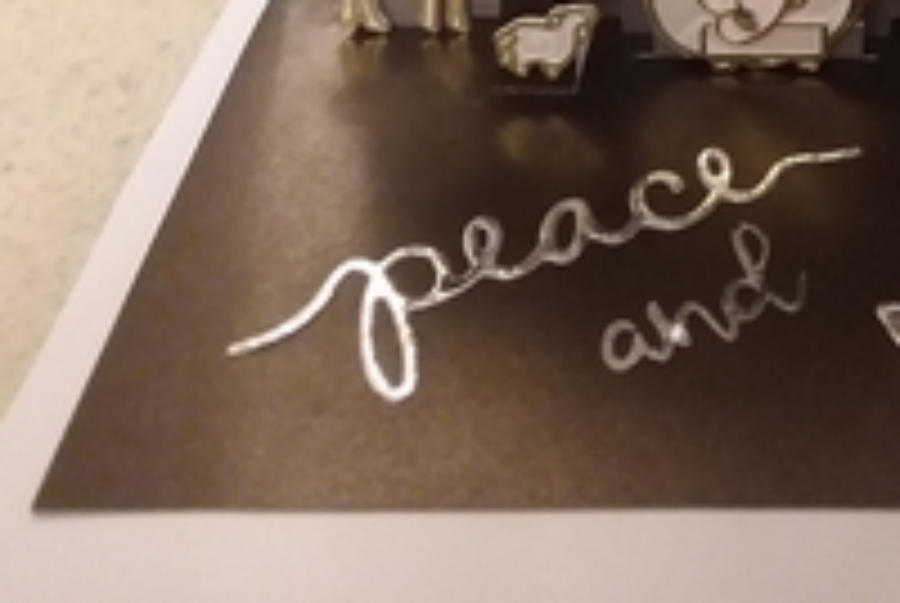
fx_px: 1577
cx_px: 738
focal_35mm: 63
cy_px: -142
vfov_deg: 20.1
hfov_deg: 30.9
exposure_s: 1/15
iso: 320
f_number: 1.9
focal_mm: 2.91
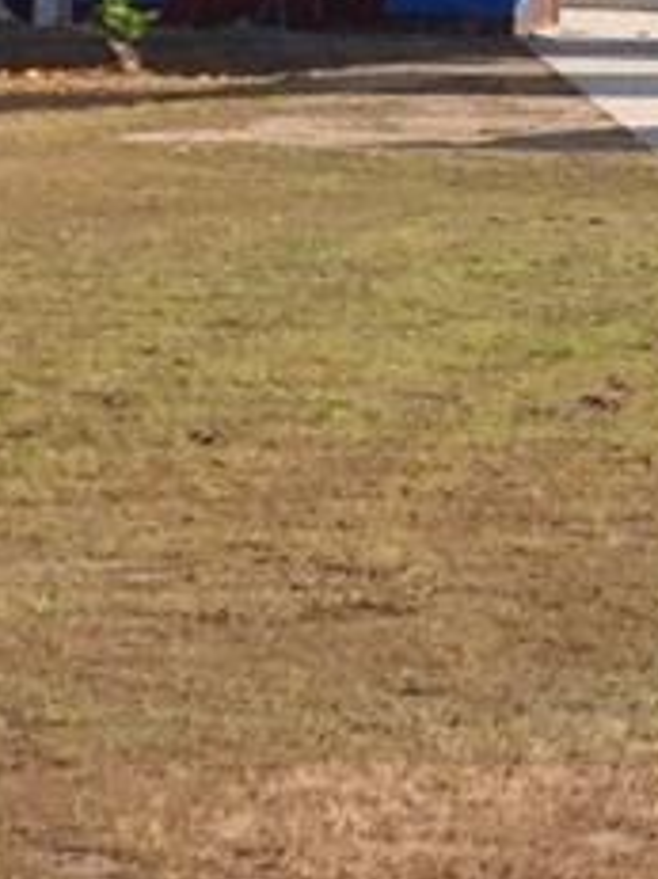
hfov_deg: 6.2
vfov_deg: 8.7
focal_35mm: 227
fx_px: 5759
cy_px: 95
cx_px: 1616
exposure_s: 1/1681
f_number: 2.4
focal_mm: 4.28
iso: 50
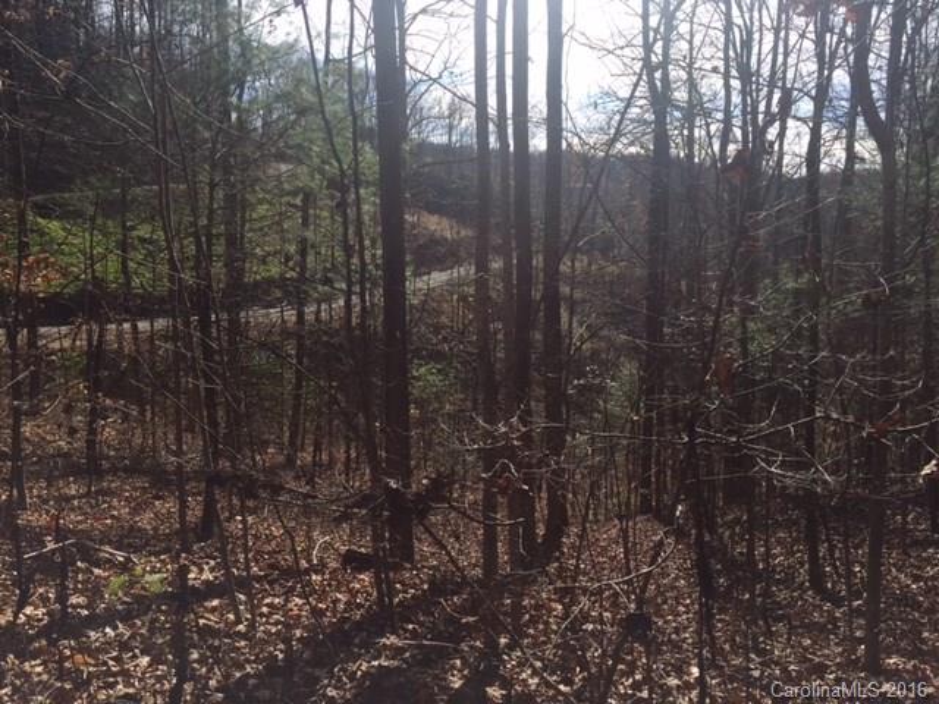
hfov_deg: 61.7
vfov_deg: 48.2
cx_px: 470
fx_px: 787
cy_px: 352
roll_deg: +1.1
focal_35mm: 29
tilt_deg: -7.4
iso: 32
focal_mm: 4.15
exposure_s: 1/1319
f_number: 2.2
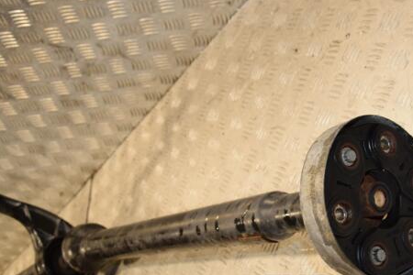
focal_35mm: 56
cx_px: 245
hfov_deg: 35.5
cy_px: 167
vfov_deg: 24.1
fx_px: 642
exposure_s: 1/200
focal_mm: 28
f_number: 6.3
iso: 800
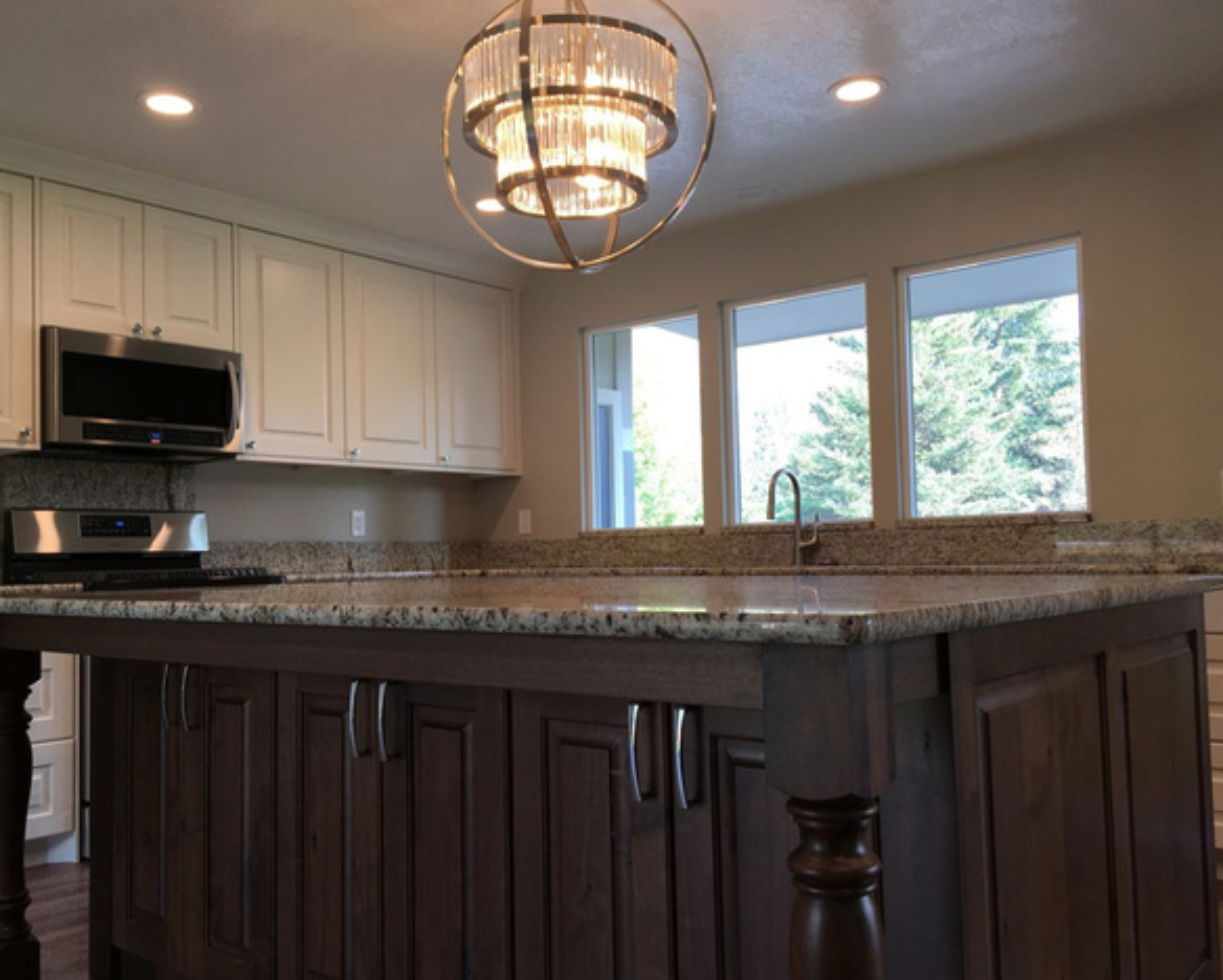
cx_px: 605
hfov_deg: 57.1
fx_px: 1123
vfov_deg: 47.2
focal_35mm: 31
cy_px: 498
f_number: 2.2
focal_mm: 4.15
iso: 32
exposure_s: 1/60
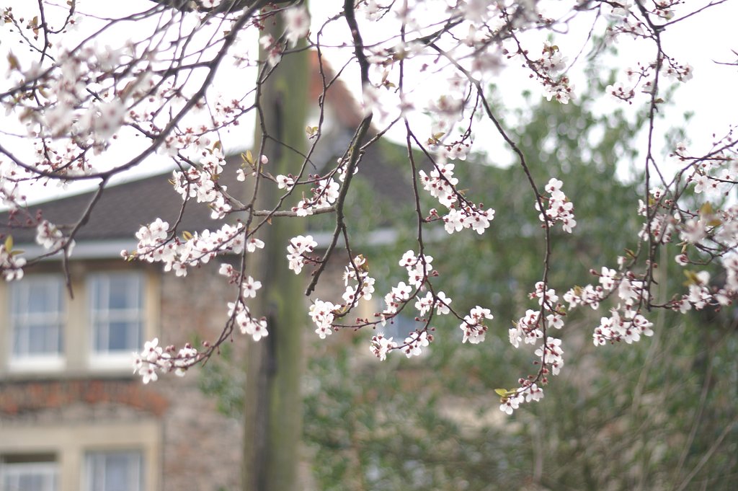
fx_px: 3072
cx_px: 369
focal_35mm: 150
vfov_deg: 9.1
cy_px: 246
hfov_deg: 13.7
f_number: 4.5
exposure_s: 1/200
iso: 200
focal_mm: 100
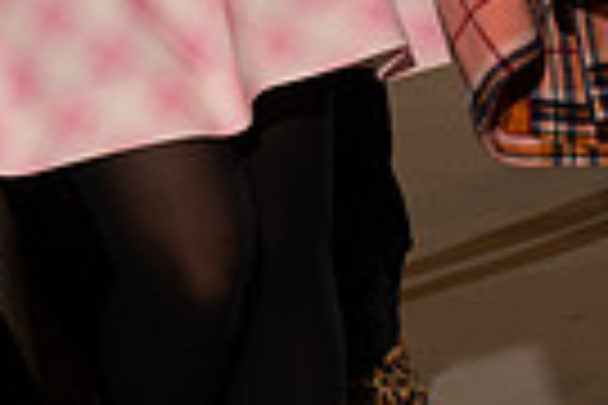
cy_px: -585
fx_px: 6873
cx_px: 34
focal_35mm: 407
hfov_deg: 5.1
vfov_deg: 3.3
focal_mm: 122
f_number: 9
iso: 800
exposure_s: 1/250
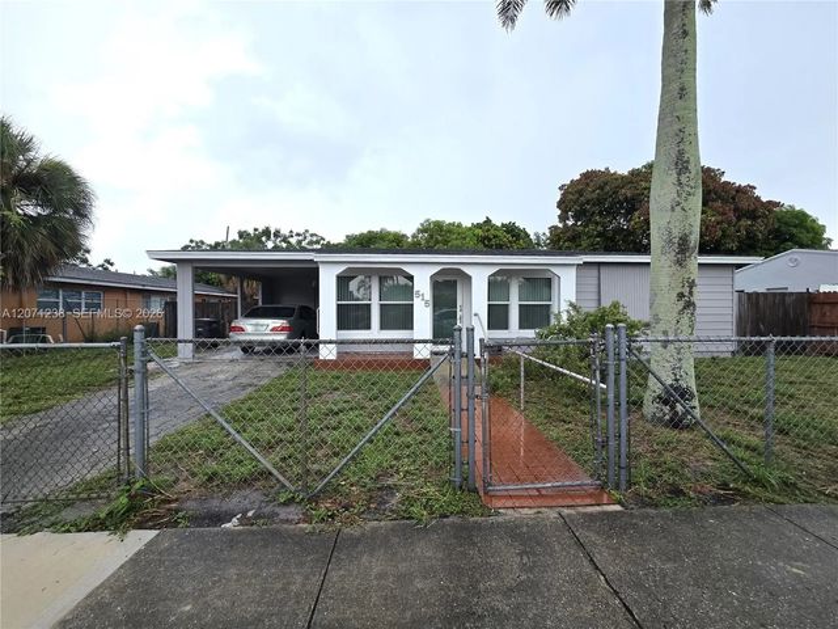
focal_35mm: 13
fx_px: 315
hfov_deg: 106.2
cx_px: 419
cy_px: 314
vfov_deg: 89.9
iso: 50
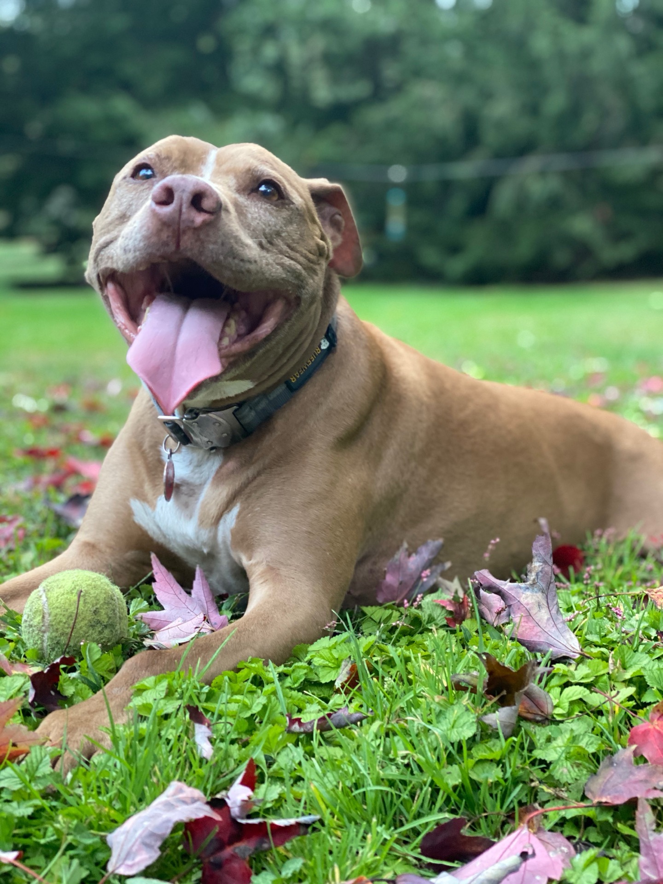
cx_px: 332
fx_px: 1328
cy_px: 442
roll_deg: -0.7
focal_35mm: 52
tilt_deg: -8.8
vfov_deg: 36.8
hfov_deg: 28.0
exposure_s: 1/40
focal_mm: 6
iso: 250
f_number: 2
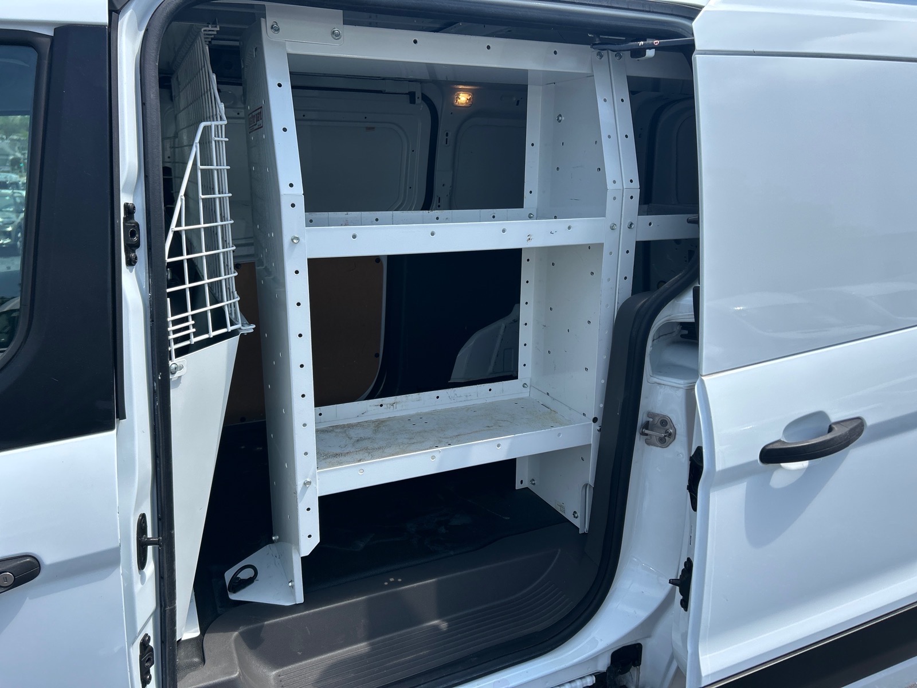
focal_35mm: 26
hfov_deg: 67.3
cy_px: 344
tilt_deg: -14.3
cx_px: 458
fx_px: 689
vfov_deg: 53.1
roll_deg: -1.7
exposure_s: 1/2841
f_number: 1.5
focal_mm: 5.7
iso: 50
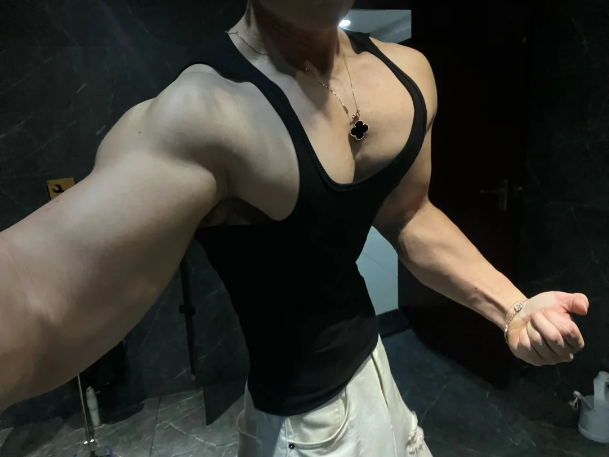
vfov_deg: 53.1
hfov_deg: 67.3
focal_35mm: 26
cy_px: 228
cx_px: 304
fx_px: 457
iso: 125
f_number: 1.5
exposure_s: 1/60
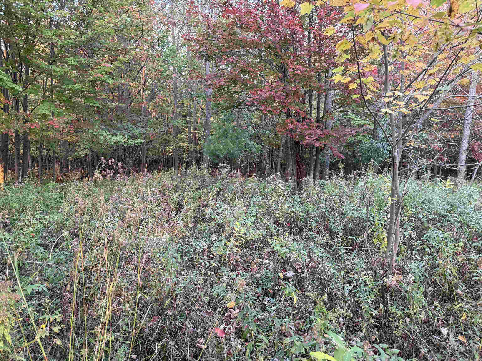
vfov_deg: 56.8
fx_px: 334
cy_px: 180
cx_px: 241
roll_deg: +1.2
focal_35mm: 24
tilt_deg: -3.7
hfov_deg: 71.6
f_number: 1.78
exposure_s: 1/64
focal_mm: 6.76
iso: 200
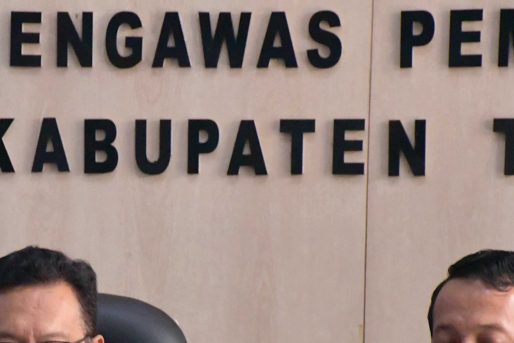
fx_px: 3641
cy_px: 344
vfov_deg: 5.4
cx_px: 54
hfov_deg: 8.1
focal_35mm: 255
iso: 16000
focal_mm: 85
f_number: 5.3
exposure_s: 1/200
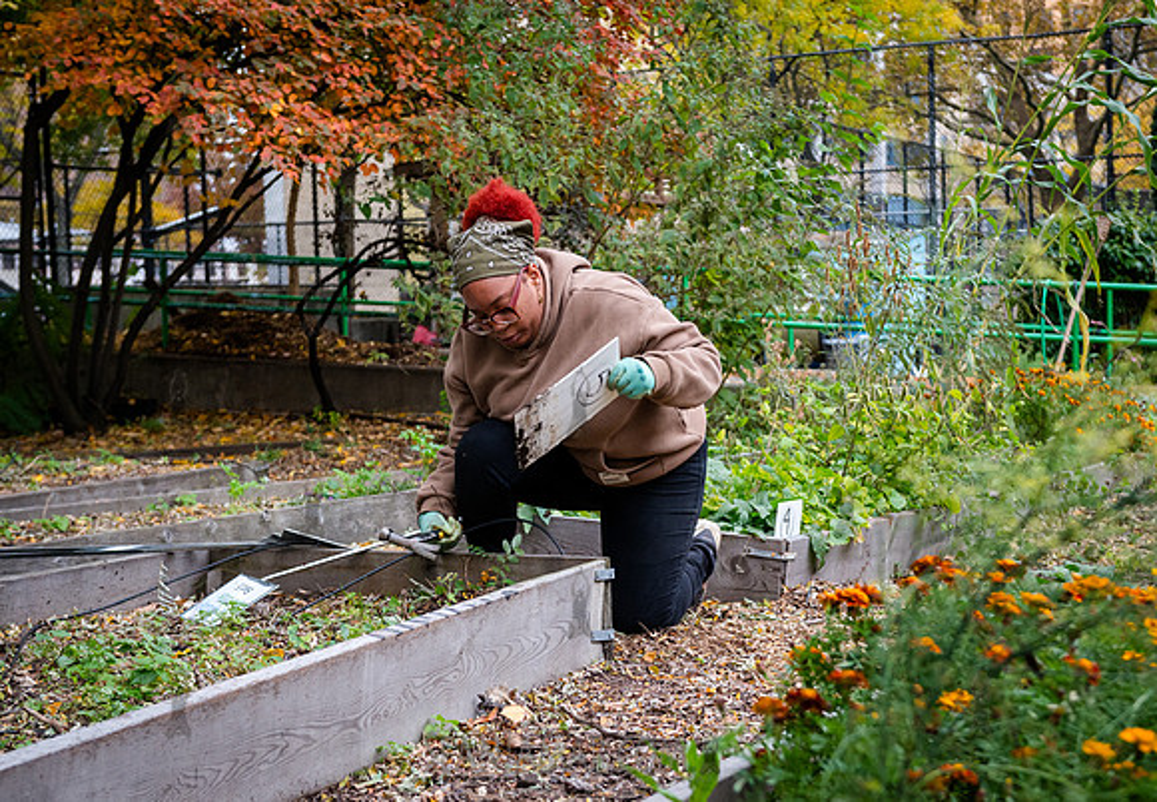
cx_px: 645
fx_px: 1828
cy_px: 421
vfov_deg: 24.7
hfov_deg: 35.1
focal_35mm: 56
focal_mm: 50
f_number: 4.5
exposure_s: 1/500
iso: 2000
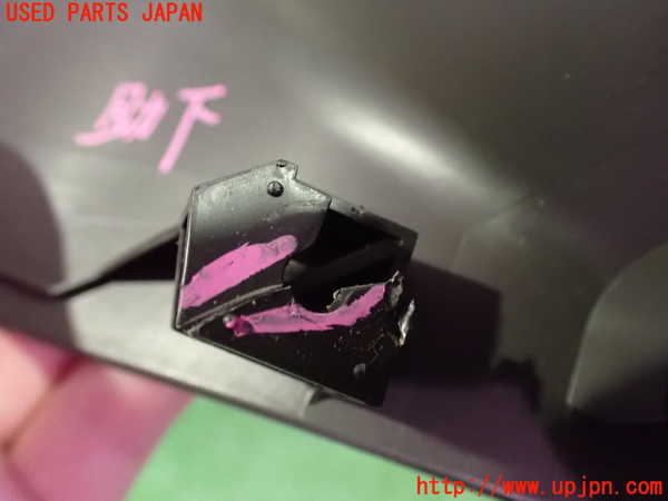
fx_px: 579
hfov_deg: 60.0
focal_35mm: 30
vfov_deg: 46.8
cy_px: 250
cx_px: 334
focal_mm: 5.4
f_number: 2.3
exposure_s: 1/30
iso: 1600
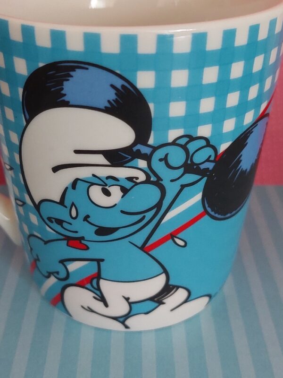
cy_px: 189
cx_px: 142
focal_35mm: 24
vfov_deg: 71.6
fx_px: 262
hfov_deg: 56.8
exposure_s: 1/50
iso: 400
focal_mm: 5.23
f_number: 1.8
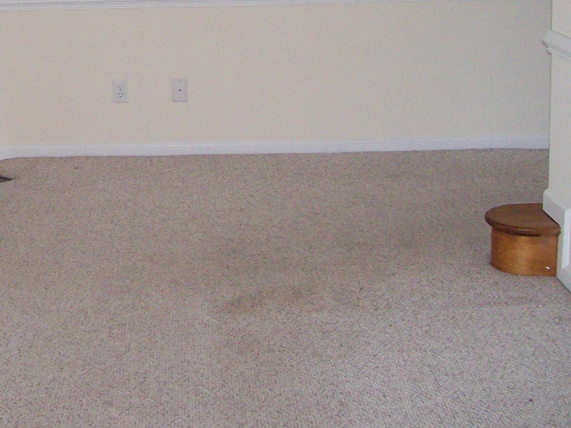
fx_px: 1171
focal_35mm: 71
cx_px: 58
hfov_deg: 26.5
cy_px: 22
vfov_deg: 20.2
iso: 140
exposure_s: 1/64
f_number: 2.7
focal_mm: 6
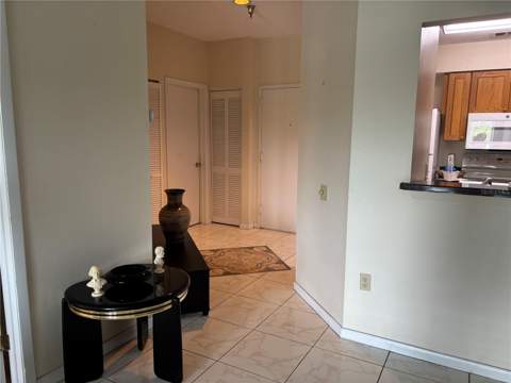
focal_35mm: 26
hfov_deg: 67.3
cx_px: 256
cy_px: 192
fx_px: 384
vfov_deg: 53.1
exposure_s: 1/60
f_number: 1.6
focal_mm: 5.96
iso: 125
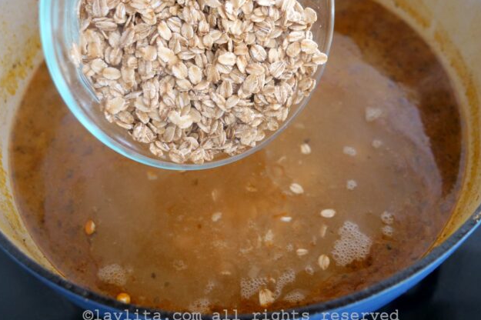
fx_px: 427
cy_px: 142
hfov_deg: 58.7
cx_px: 237
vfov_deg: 41.0
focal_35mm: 32
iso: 640
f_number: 3
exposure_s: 1/125
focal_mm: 15
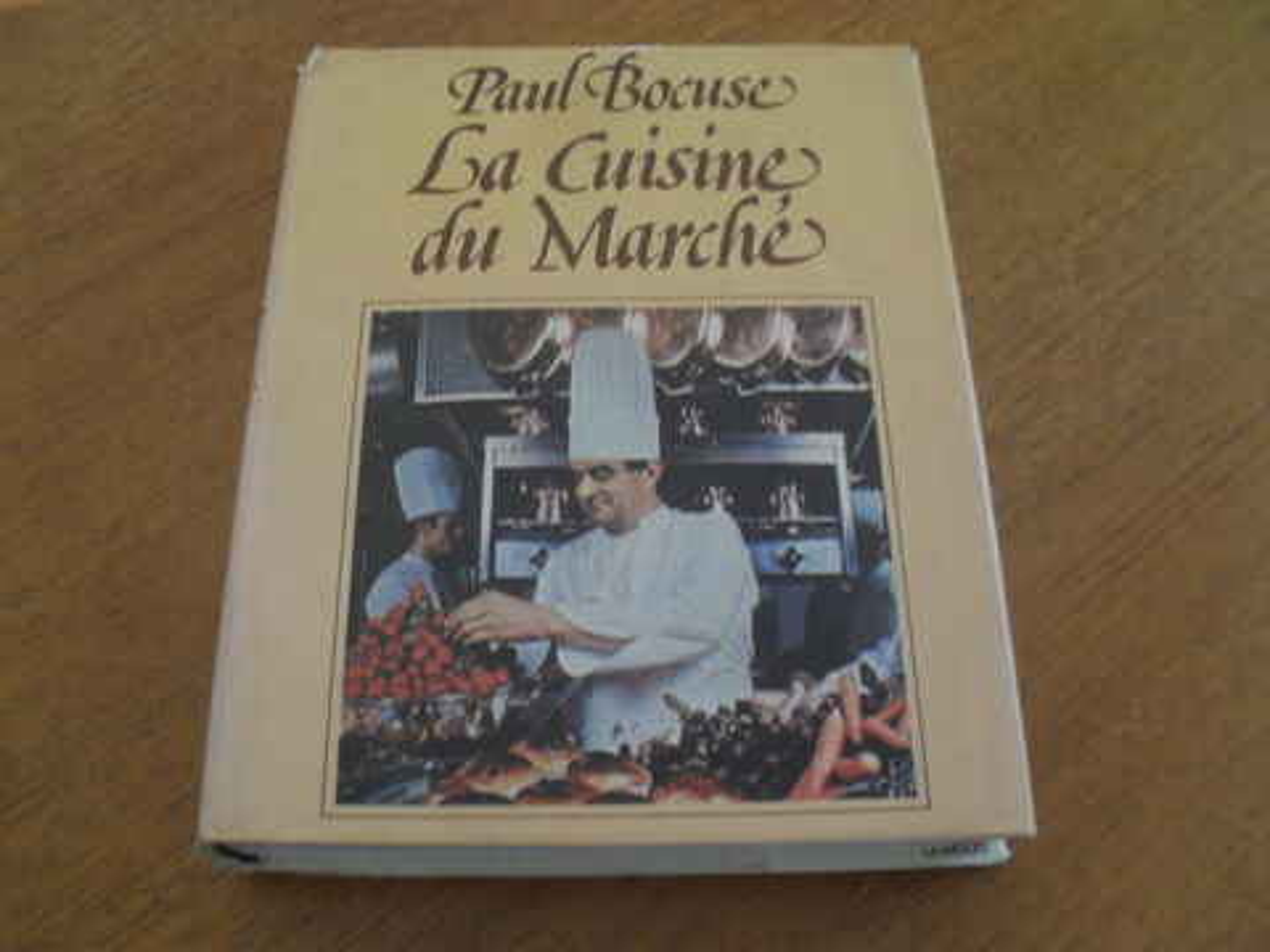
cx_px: 635
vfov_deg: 40.7
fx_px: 1284
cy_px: 476
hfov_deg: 52.6
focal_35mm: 35
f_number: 3.2
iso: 100
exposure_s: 1/45
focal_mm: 6.3
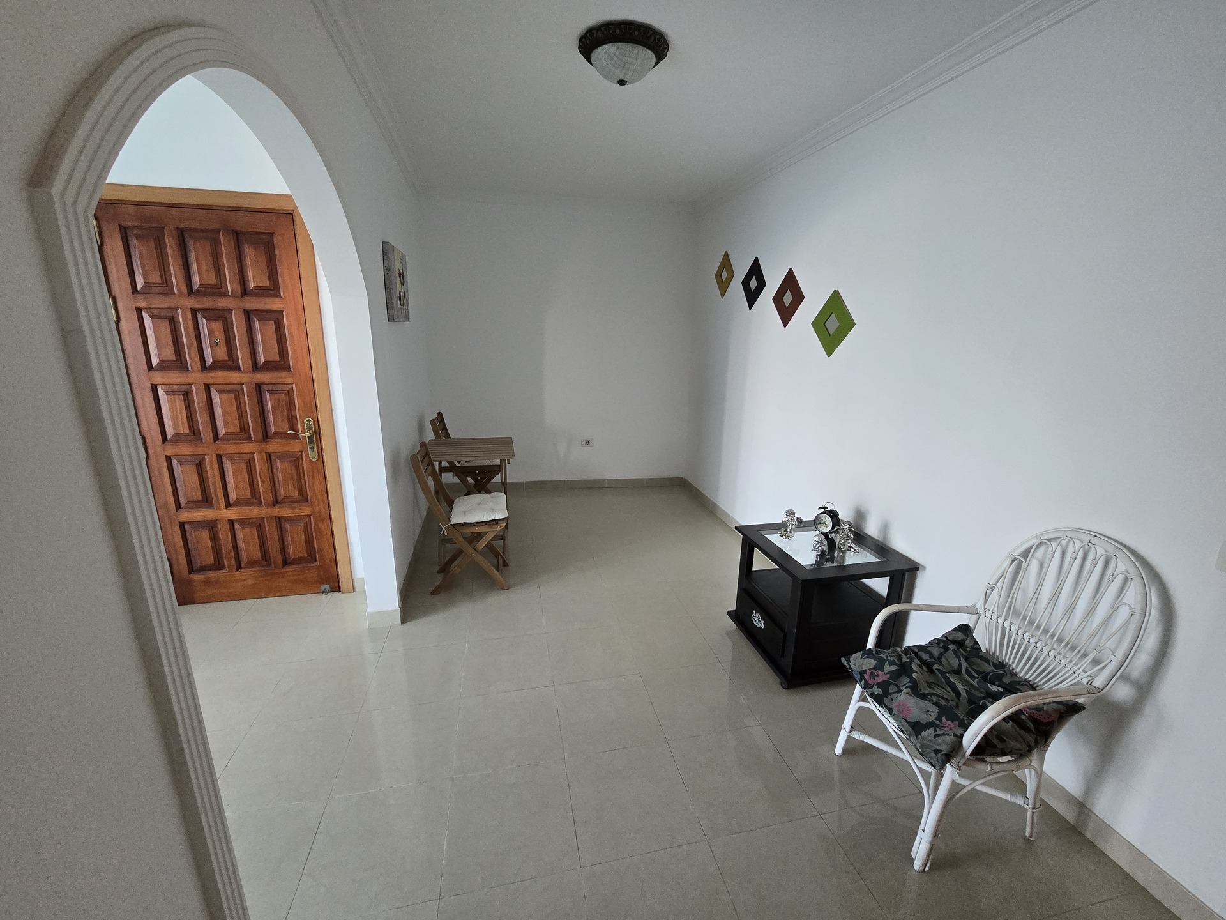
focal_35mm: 13
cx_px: 613
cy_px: 460
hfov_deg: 106.2
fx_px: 460
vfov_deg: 89.9
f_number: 2.2
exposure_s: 1/50
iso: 500
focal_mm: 2.2
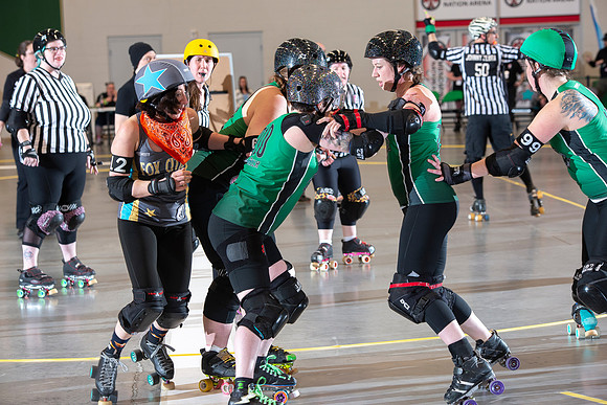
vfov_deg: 12.2
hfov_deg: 18.3
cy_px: 202
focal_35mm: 112
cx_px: 304
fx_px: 1889
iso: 640
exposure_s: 1/160
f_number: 5.6
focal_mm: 112
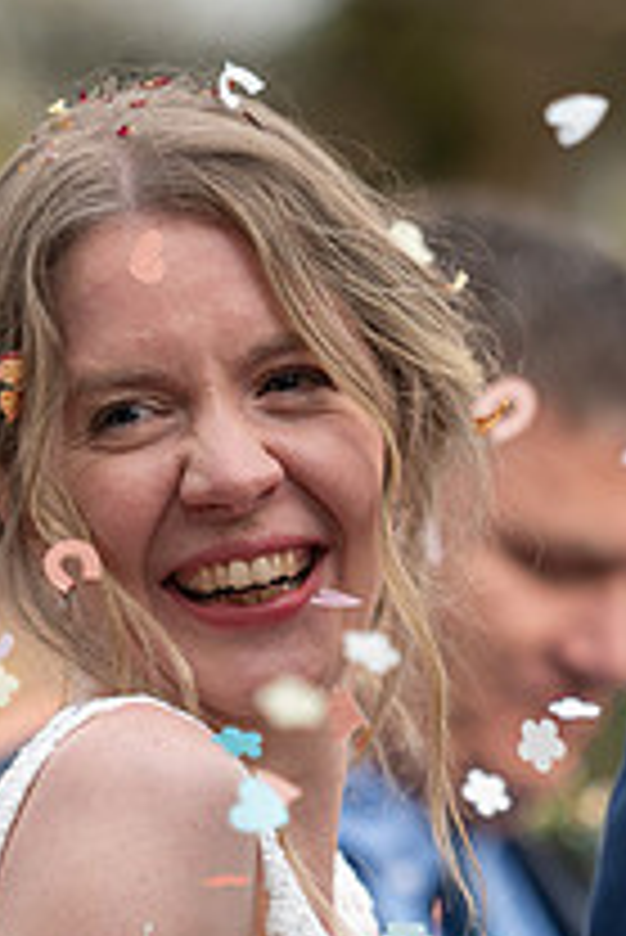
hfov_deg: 3.3
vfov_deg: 4.9
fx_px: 10884
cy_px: 684
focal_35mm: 418
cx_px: 243
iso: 400
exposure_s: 1/500
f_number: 2.8
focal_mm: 150
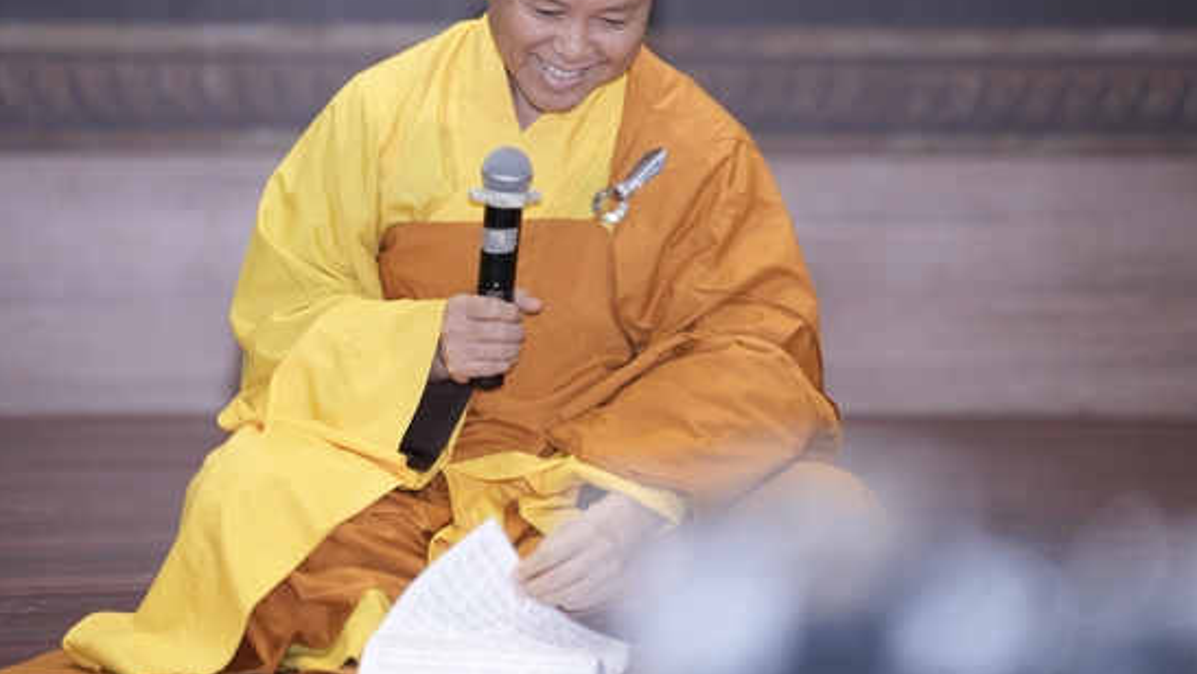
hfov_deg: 12.4
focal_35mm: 173
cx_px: 565
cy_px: 211
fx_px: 5492
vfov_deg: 7.0
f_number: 2.8
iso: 800
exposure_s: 1/125
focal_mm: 139
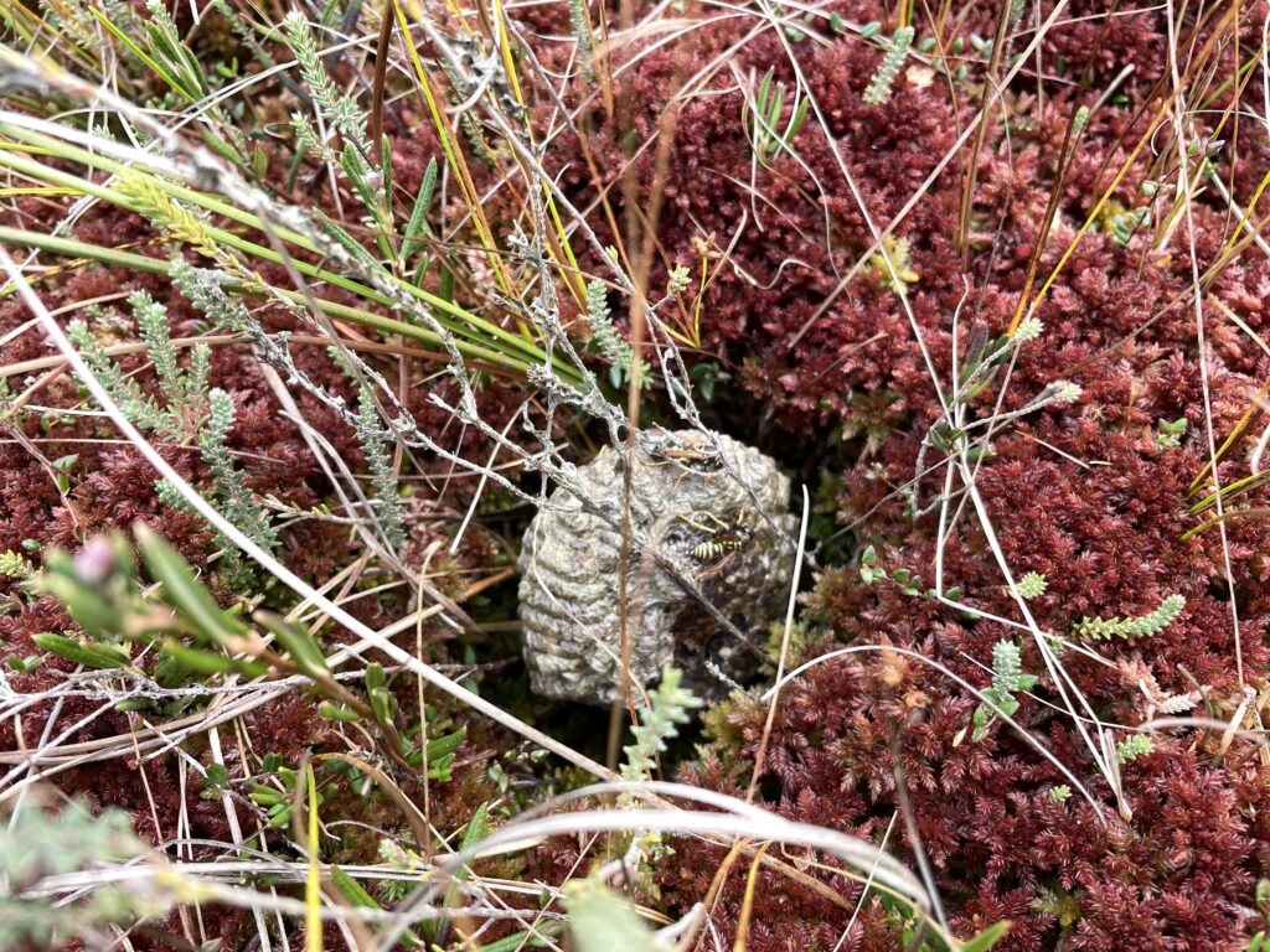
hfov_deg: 67.3
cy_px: 476
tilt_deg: -65.3
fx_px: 954
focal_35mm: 26
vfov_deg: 53.1
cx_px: 635
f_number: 1.6
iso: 32
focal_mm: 4.2
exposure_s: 1/121
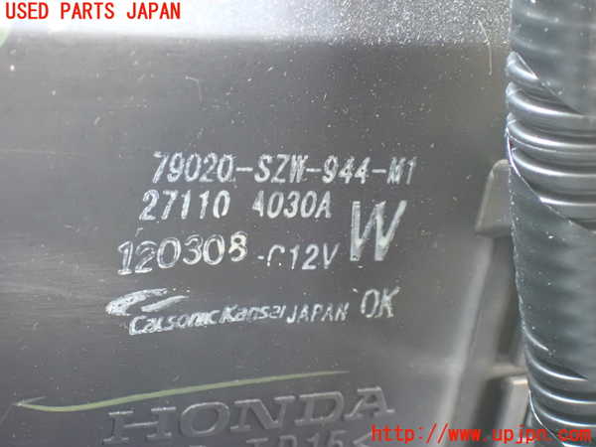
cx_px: 298
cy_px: 224
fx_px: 1618
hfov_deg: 20.9
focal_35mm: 94
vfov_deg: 15.7
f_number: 4.7
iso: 1600
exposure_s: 1/20
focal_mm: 16.79
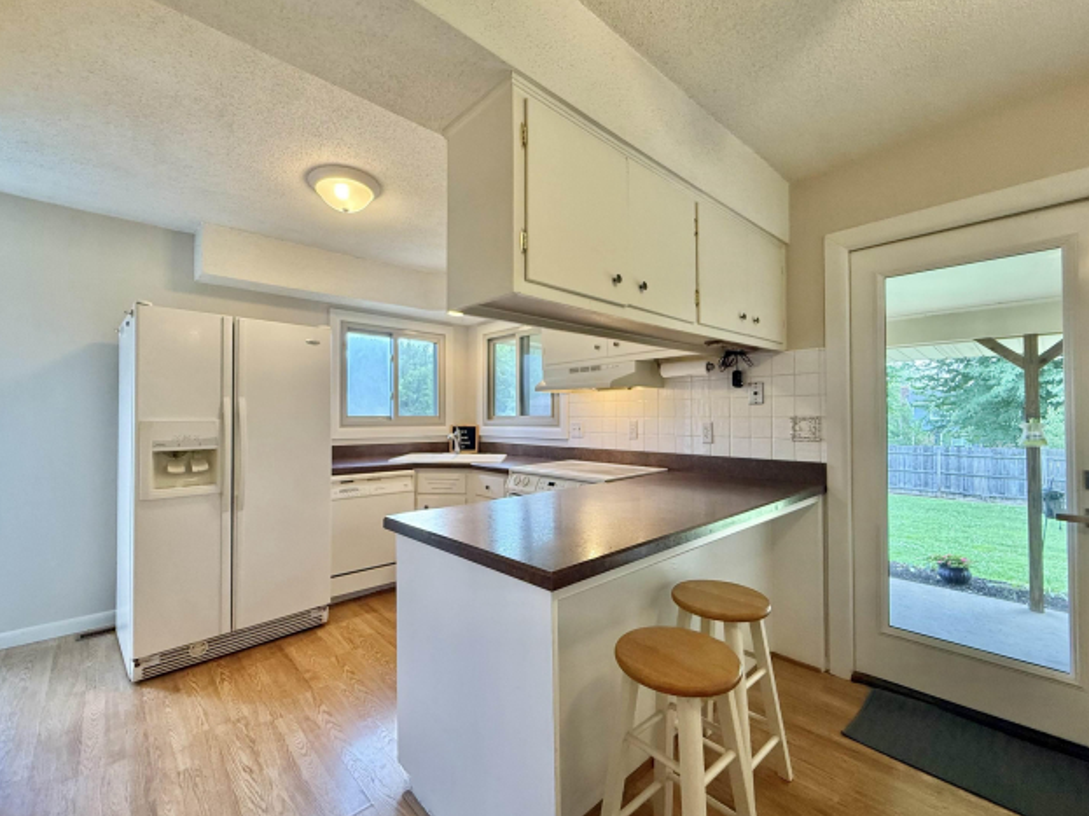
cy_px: 407
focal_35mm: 15
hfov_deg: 98.1
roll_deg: +0.1
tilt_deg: +1.0
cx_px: 524
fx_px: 472
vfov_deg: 81.7
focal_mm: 2.22
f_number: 2.2
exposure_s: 1/120
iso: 250
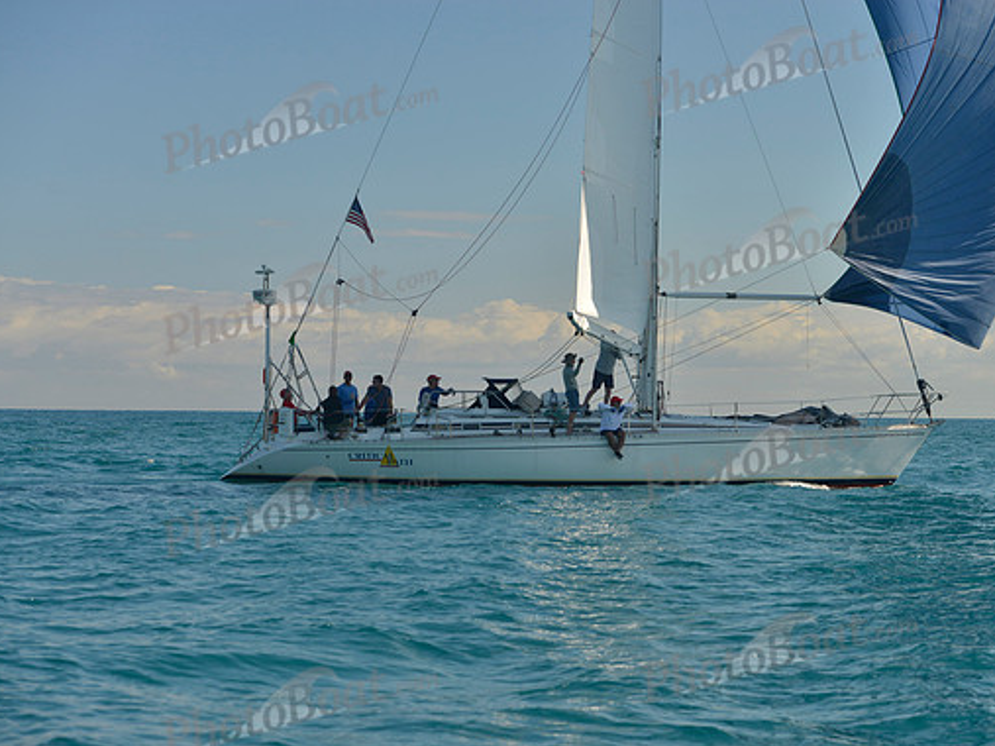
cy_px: 378
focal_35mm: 77
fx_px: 2213
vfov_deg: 19.1
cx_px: 542
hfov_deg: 25.3
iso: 200
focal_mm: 70
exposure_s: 1/800
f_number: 5.6
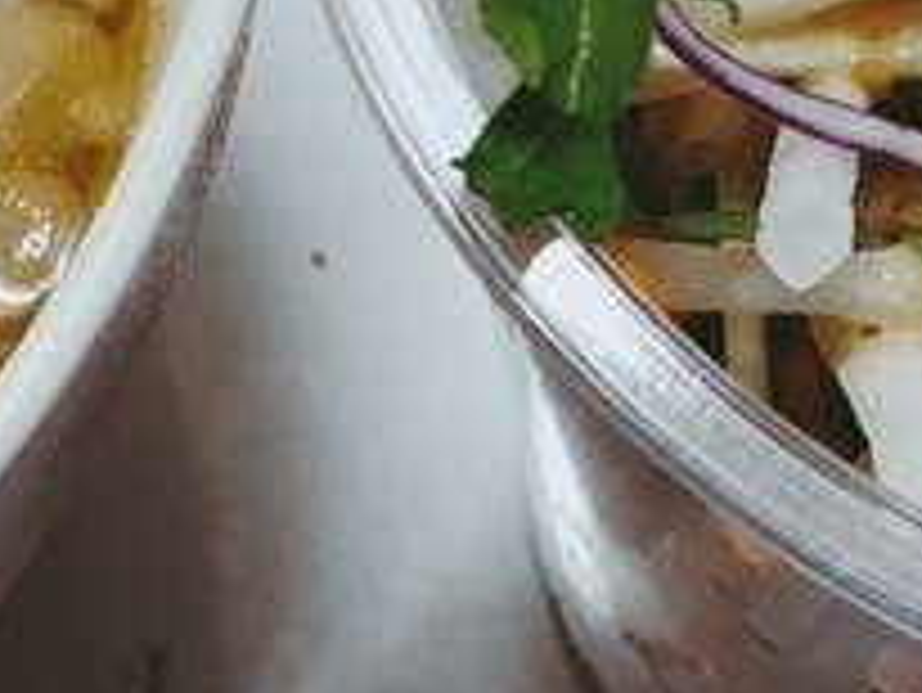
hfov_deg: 11.8
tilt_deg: -60.3
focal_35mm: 164
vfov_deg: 8.9
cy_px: -144
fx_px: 4371
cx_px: -193
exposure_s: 1/30
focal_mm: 3.99
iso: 32
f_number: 1.8
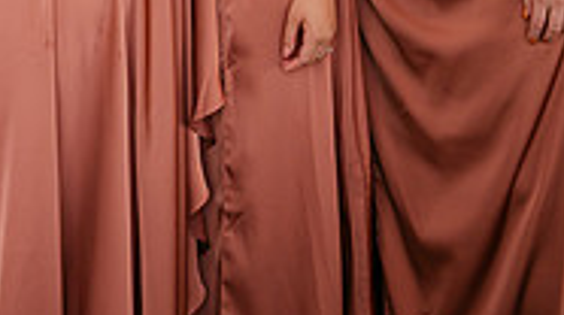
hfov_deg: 20.5
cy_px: -273
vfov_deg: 11.4
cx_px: -119
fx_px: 1449
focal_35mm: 97
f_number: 2.8
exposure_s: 1/250
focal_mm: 28
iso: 280
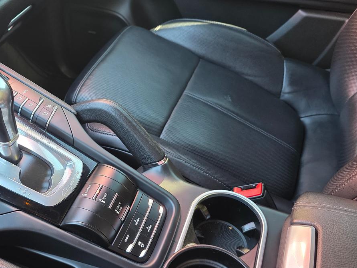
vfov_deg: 42.7
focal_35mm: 33
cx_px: 109
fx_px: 340
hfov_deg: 53.9
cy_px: 160
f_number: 1.7
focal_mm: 6.3
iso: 250
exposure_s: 1/60
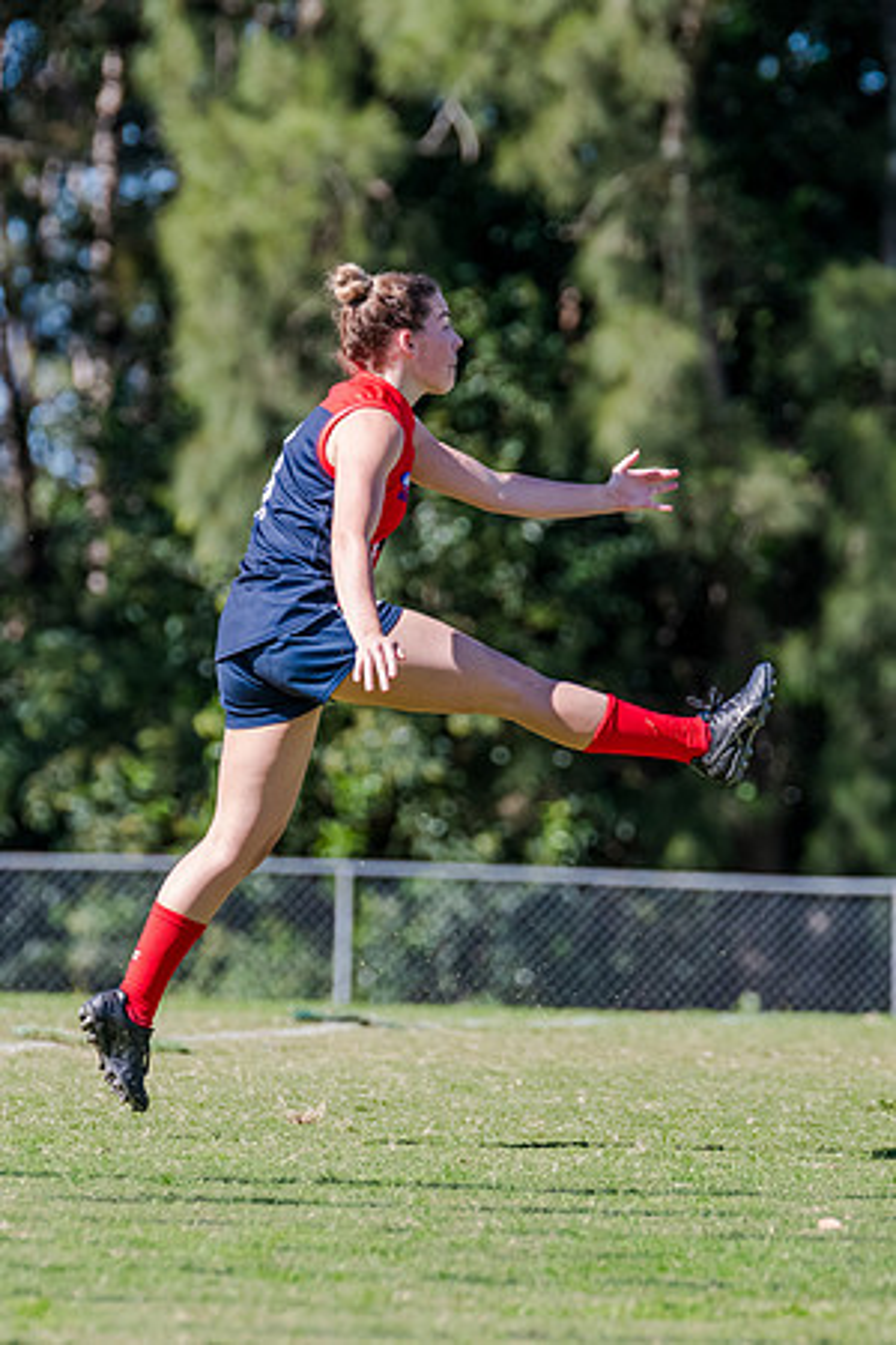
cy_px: 672
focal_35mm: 540
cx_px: 414
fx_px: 20158
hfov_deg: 2.5
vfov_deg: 3.8
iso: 800
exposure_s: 1/1600
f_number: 5.6
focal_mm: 360
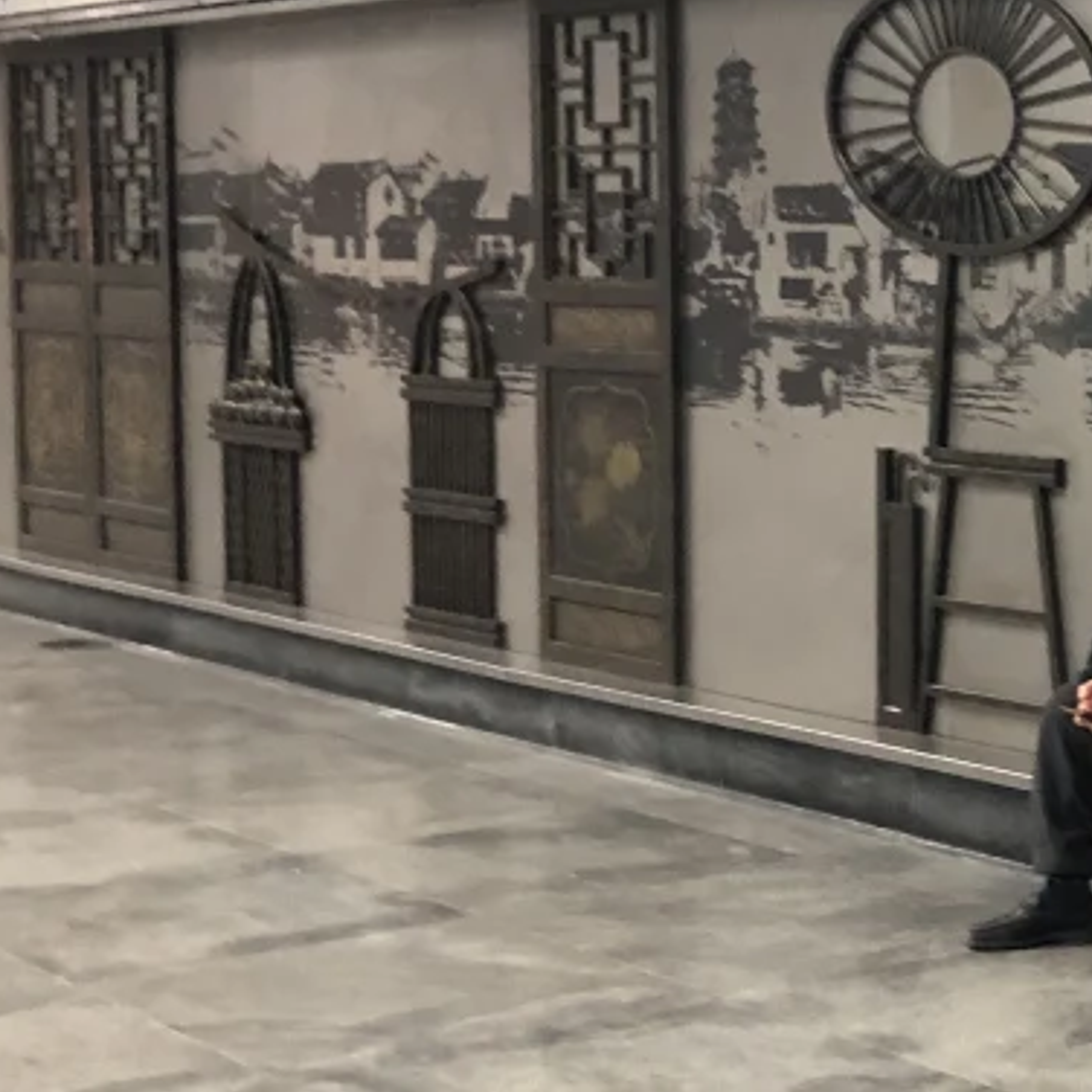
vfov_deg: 21.9
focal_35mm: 79
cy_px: 575
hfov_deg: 20.3
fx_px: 2820
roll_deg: -0.7
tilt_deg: -4.2
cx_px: 1353
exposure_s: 1/9
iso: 100
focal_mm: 4
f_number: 1.8
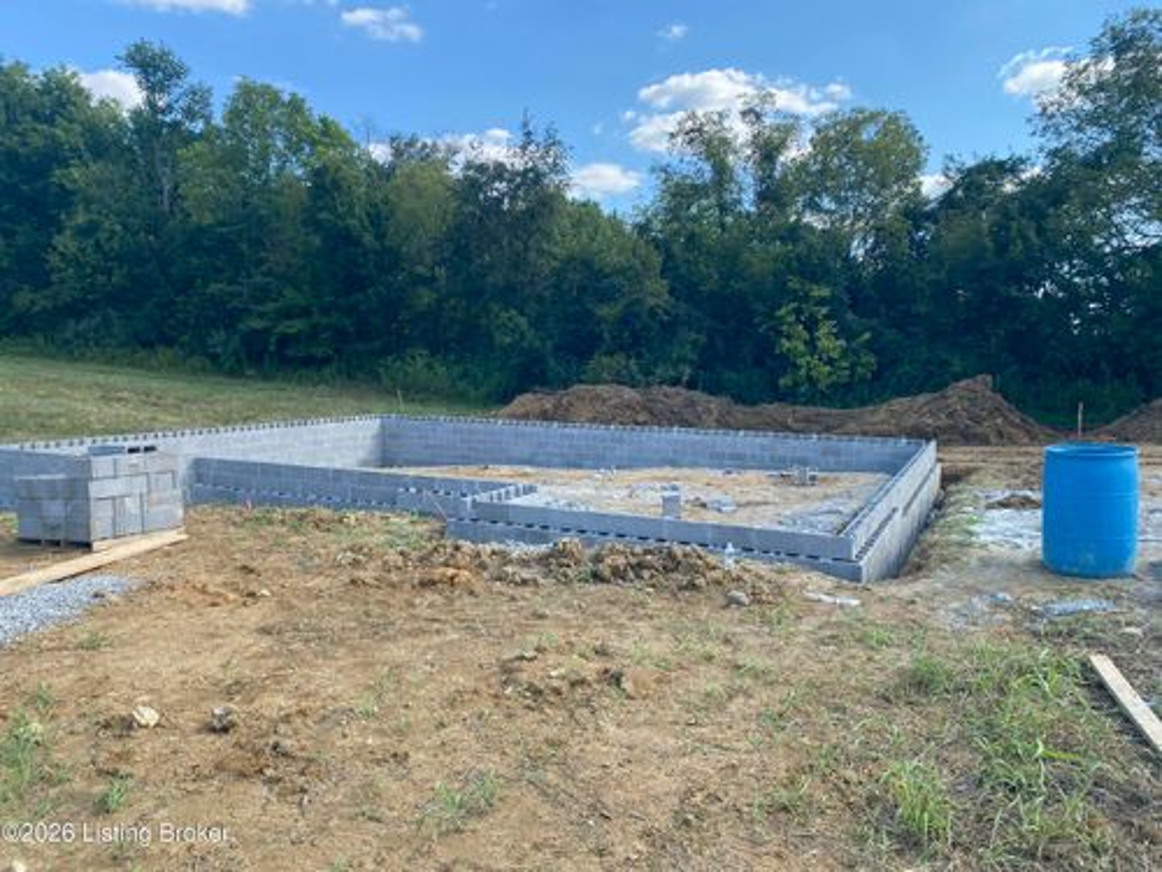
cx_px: 581
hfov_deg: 67.3
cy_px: 436
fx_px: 873
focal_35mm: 26
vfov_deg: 53.1
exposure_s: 1/822
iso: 32
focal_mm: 4.25
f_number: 1.8
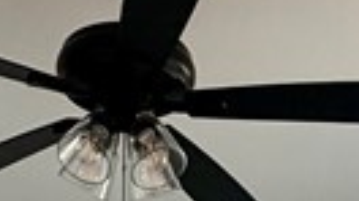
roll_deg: -1.4
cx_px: 196
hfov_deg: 18.2
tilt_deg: -3.8
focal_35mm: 118
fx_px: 1122
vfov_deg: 8.2
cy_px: 657
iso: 80
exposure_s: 1/121
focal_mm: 2.22
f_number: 2.2
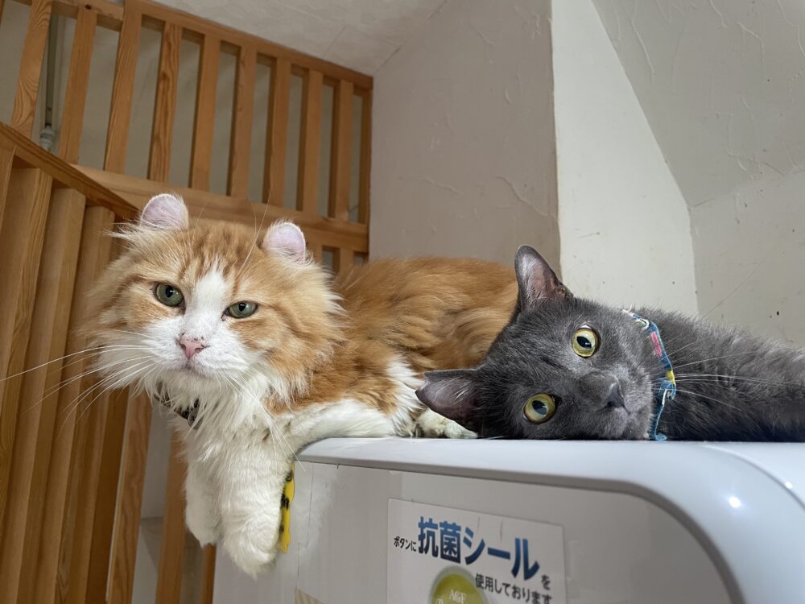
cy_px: 302
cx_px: 402
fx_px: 605
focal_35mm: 26
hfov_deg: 67.3
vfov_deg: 53.1
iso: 125
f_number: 1.6
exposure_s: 1/75
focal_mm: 4.2
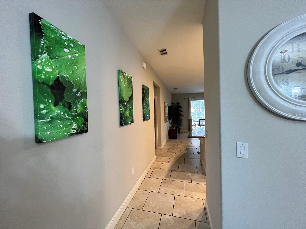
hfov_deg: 106.2
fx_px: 115
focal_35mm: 13
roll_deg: +0.8
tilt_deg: -1.8
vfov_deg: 89.9
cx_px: 153
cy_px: 114
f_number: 1.8
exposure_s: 1/60
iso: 400
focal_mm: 1.57
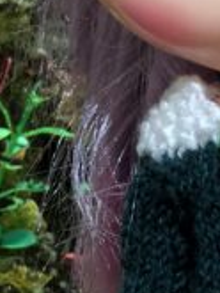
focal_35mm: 68
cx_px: 263
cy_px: 245
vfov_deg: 27.8
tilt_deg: -10.1
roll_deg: -1.2
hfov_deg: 20.3
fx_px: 575
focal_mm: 3.99
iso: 50
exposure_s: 1/17
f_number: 1.8
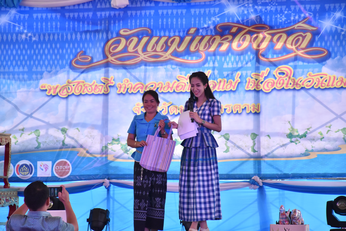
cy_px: 116
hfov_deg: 11.8
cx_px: 173
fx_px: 1672
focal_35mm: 174
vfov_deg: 7.9
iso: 2000
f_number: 8
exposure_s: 1/1600
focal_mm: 116
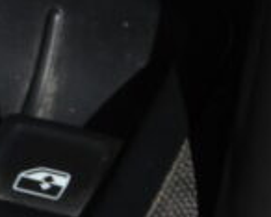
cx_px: -58
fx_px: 6493
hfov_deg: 2.4
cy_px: 237
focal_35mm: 809
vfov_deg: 1.9
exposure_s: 1/800
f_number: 4
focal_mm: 30.5
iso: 100
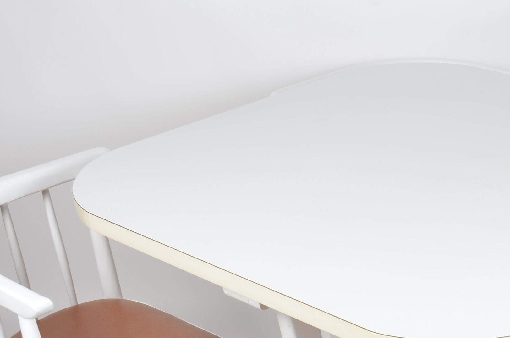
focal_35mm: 82
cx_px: 442
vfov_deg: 16.1
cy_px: 383
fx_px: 1159
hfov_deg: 24.2
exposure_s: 1/160
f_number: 11
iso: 100
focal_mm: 24
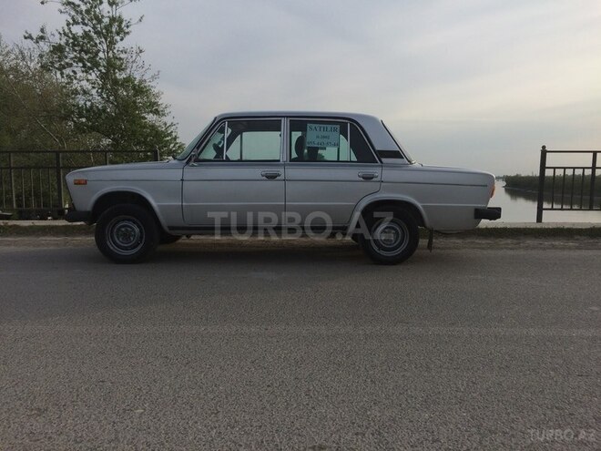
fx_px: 503
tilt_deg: -7.2
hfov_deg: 61.7
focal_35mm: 29
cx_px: 300
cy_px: 226
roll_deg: +0.4
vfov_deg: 48.2
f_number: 2.2
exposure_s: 1/1642
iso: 32
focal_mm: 4.15
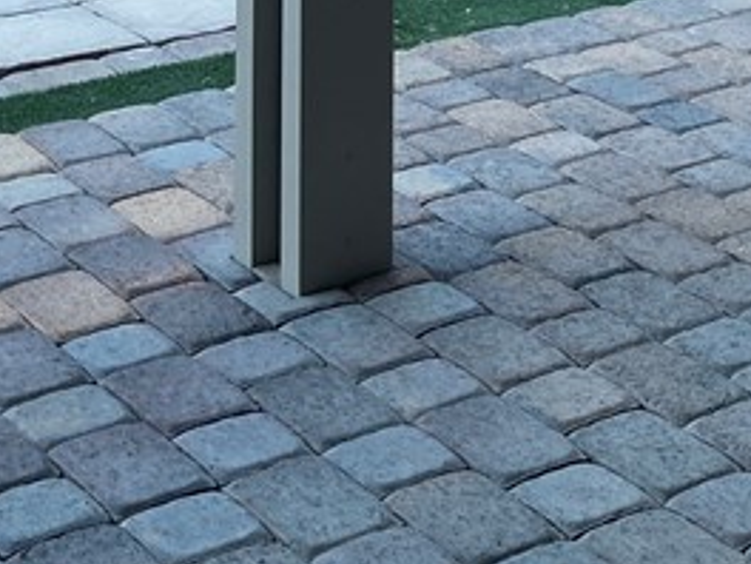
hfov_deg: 19.3
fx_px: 2191
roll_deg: -0.5
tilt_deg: -4.2
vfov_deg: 13.0
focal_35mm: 101
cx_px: 569
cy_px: -516
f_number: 1.6
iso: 32
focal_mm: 5.1
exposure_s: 1/203
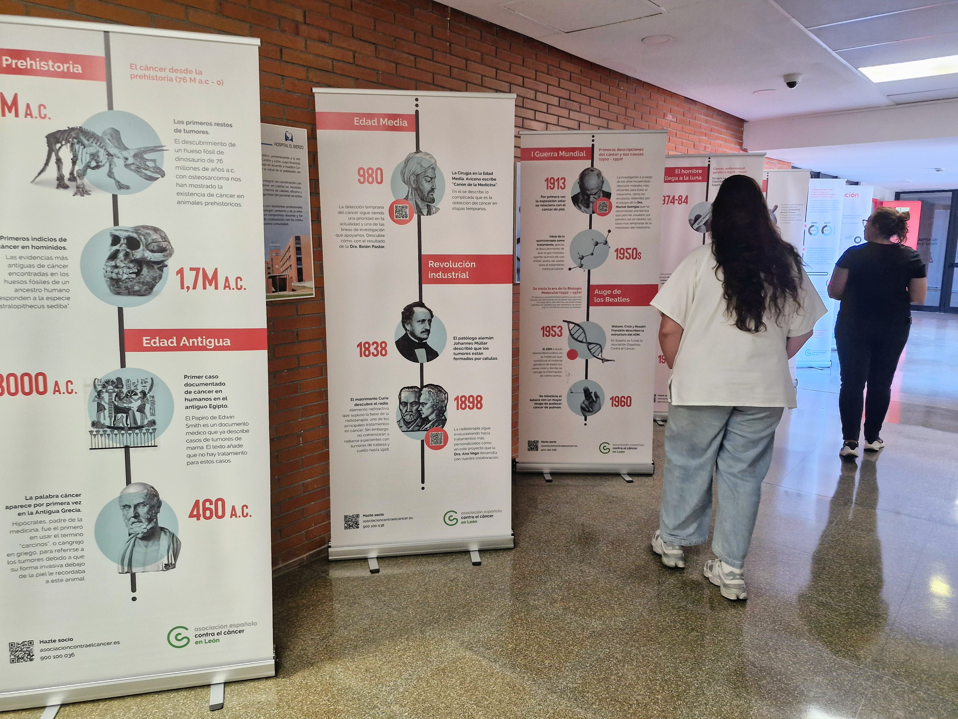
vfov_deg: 58.9
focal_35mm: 23
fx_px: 637
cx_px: 479
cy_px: 360
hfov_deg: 73.9
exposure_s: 1/100
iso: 250
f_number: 1.8
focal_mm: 5.54
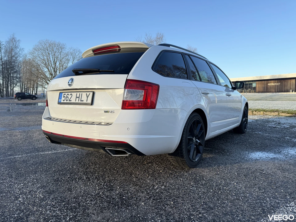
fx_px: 205
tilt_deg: -4.5
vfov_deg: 56.8
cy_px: 111
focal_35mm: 24
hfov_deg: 71.6
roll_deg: +1.1
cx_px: 148
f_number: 1.78
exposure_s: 1/1192
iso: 100
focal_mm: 6.76
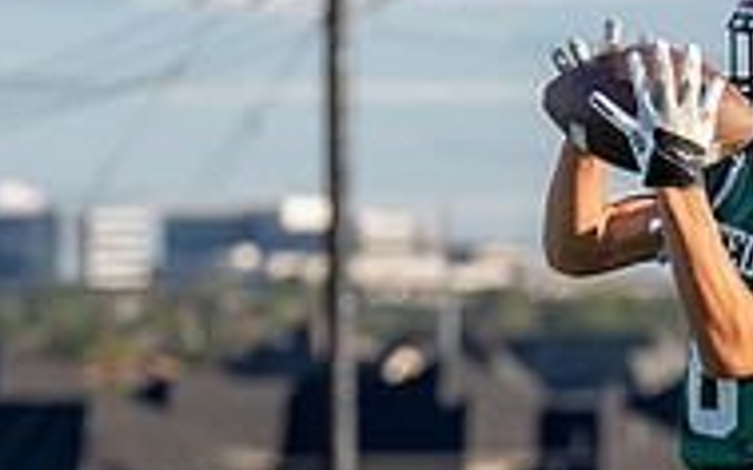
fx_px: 11160
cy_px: 676
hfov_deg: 3.9
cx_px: 970
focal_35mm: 544
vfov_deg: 2.4
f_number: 2.8
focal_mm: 100
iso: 320
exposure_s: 1/4000
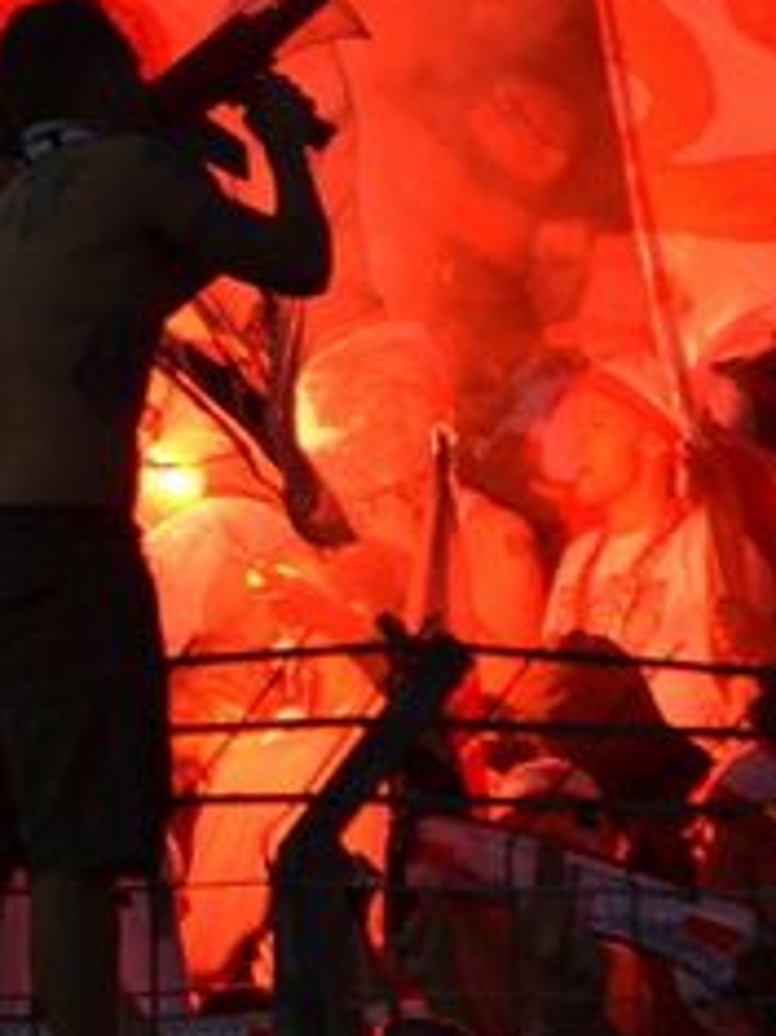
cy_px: 386
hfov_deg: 2.1
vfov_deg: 2.8
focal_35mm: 701
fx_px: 20972
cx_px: 18
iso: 450
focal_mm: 200
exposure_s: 1/1000
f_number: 4
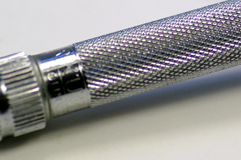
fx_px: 2287
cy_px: 22
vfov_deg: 4.0
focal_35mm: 342
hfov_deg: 6.0
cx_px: 190
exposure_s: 1/250
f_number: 4.5
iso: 200
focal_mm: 100
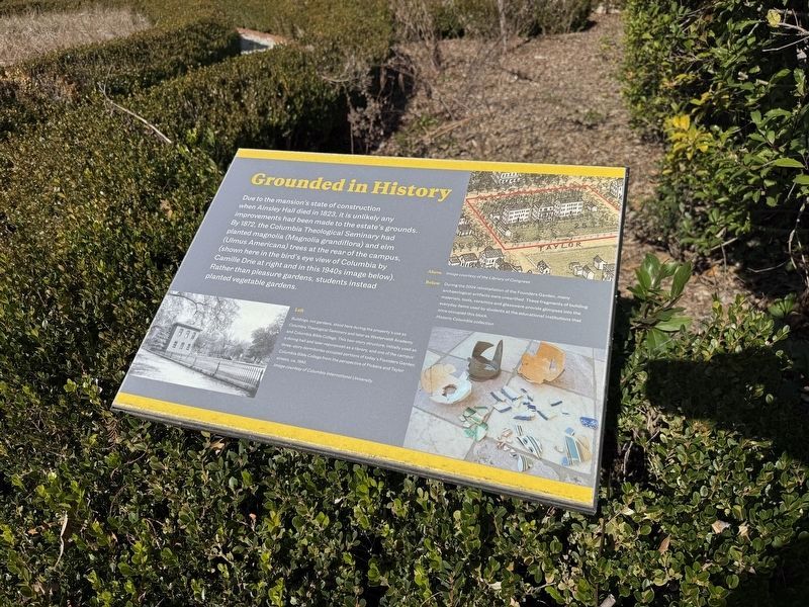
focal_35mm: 24
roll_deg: +2.9
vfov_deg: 56.8
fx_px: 561
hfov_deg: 71.6
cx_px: 404
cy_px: 304
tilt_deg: -31.9
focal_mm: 6.76
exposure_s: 1/9091
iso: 80
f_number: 1.78
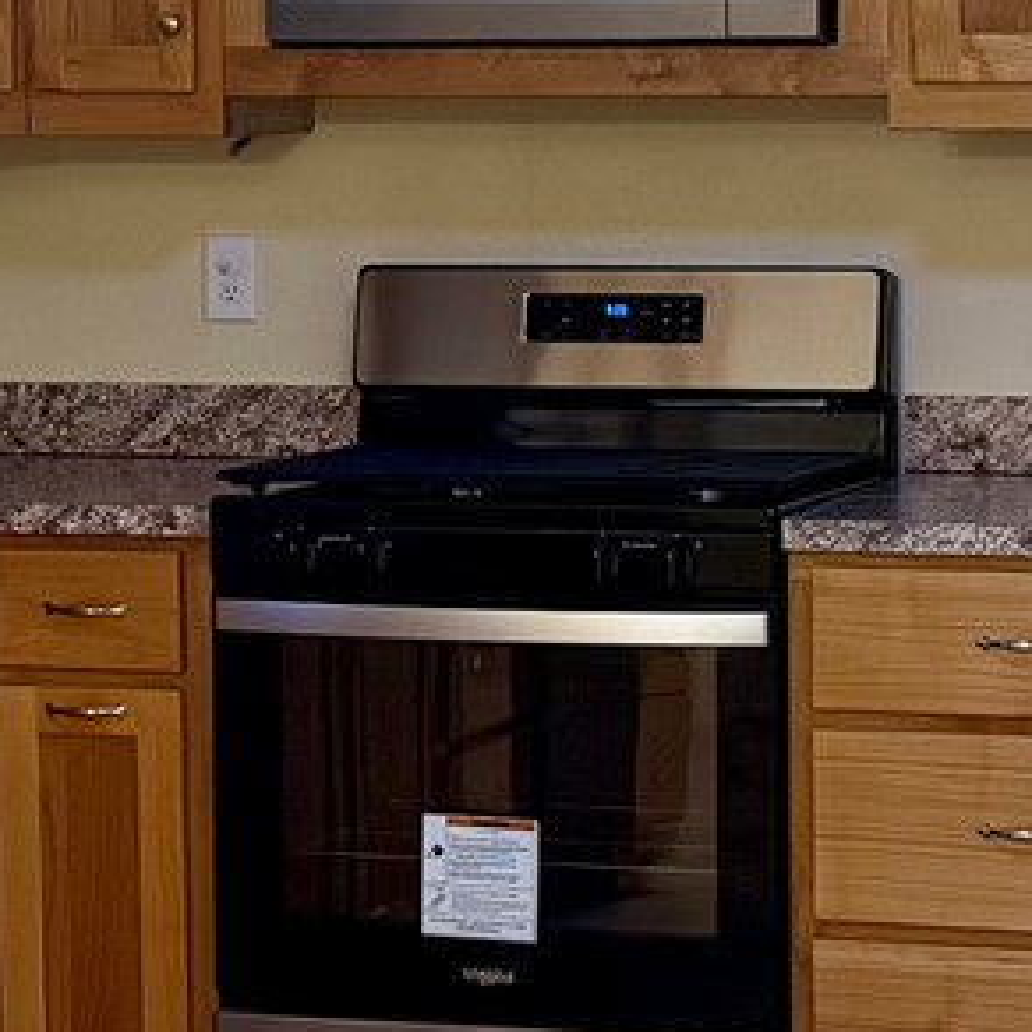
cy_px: 421
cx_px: 421
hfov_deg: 11.7
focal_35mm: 149
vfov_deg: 11.7
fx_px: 5026
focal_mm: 6.76
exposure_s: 1/187
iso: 200
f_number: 1.78
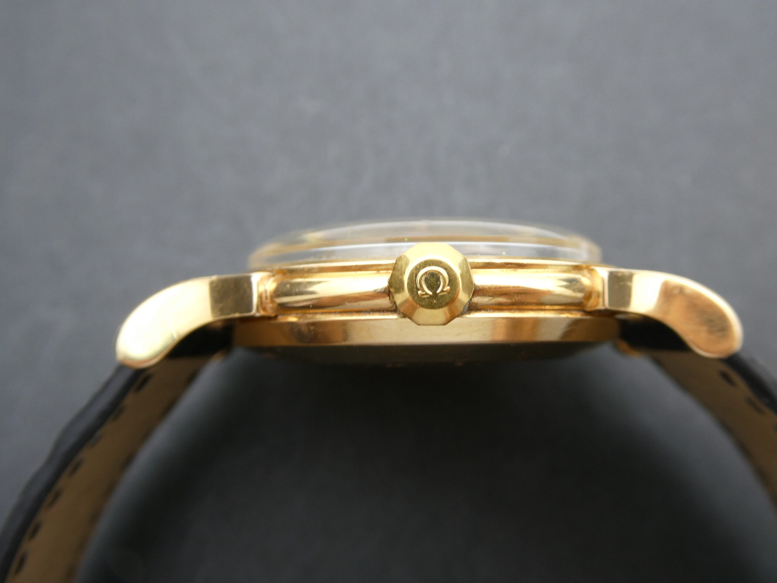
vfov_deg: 40.7
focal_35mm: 35
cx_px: 388
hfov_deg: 52.6
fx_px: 786
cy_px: 292
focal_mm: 6.3
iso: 125
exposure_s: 1/80
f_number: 3.7
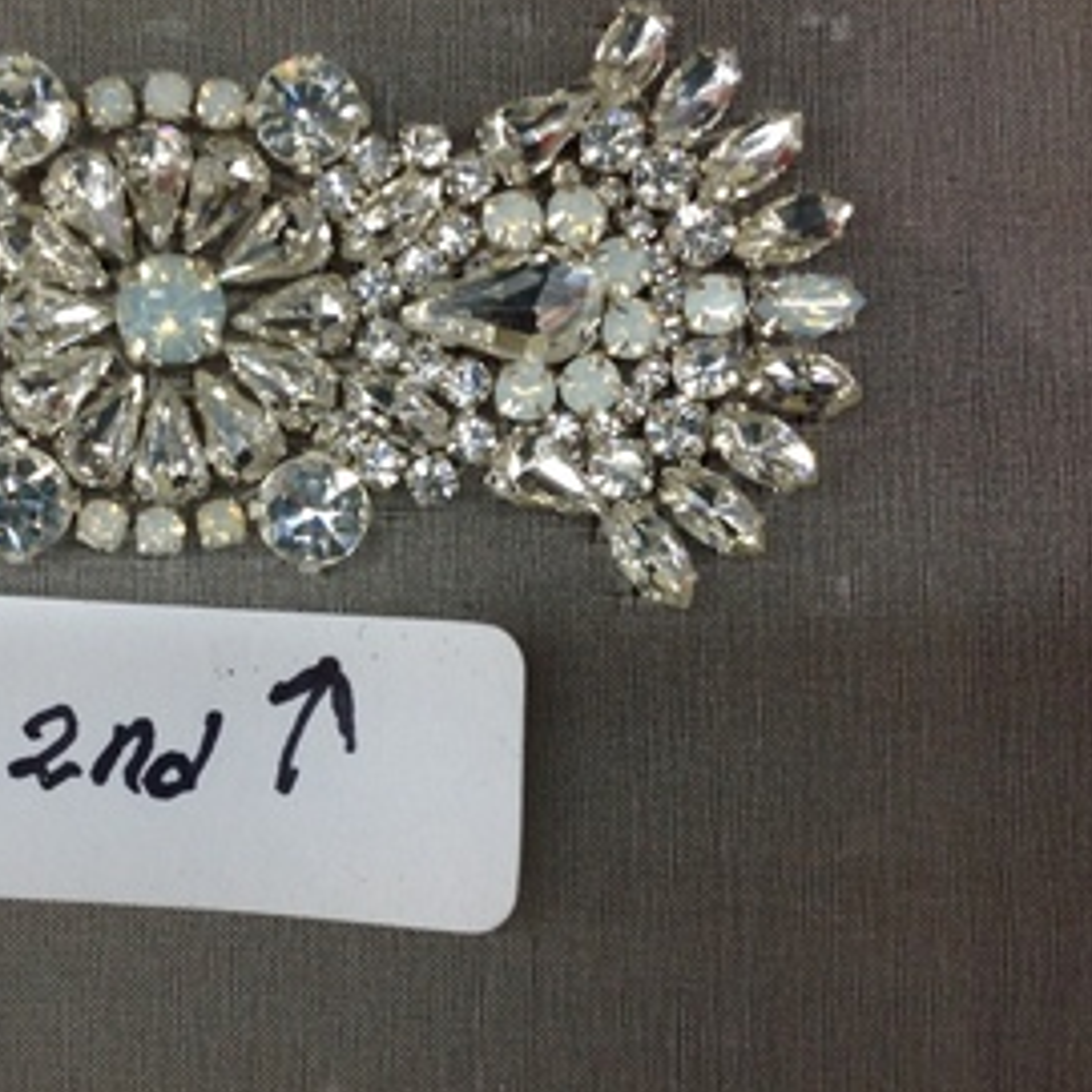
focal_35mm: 57
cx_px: 214
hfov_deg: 29.3
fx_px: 2034
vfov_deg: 30.0
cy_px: 506
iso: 64
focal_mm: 4.28
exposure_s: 1/24
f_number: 2.4
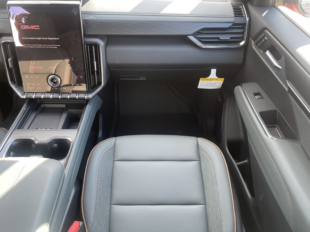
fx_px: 233
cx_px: 155
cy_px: 116
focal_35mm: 26
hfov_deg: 67.3
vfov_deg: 53.1
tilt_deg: -44.8
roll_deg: -2.2
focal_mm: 4.2
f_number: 1.6
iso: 125
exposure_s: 1/120
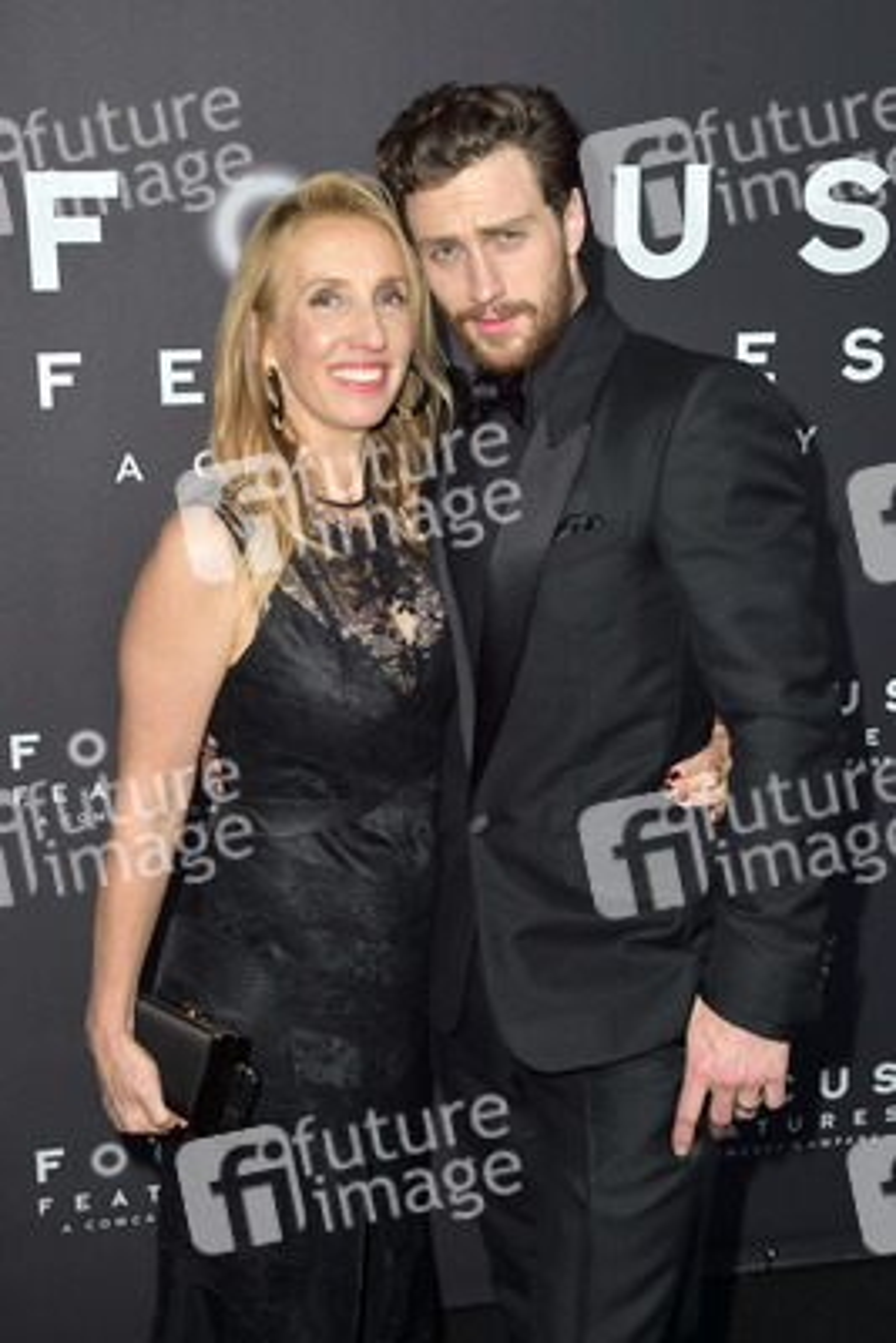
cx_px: 448
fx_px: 1492
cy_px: 672
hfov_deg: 33.4
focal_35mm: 40
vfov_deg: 48.4
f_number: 6.3
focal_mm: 40
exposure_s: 1/320
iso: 500
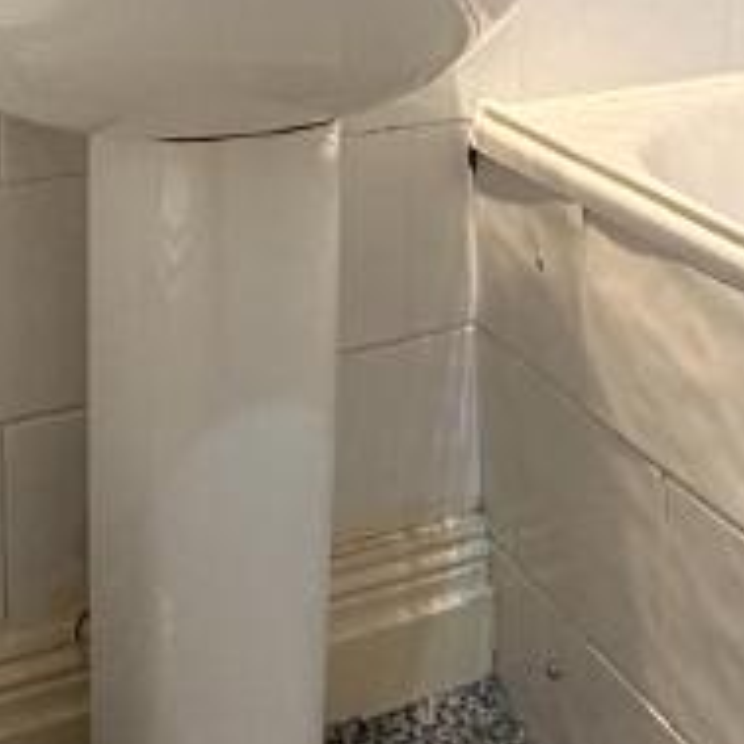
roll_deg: +0.6
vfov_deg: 22.5
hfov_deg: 25.6
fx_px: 1629
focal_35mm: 67
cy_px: -264
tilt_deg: -0.6
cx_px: 492
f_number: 2.2
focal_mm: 2.22
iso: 320
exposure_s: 1/50
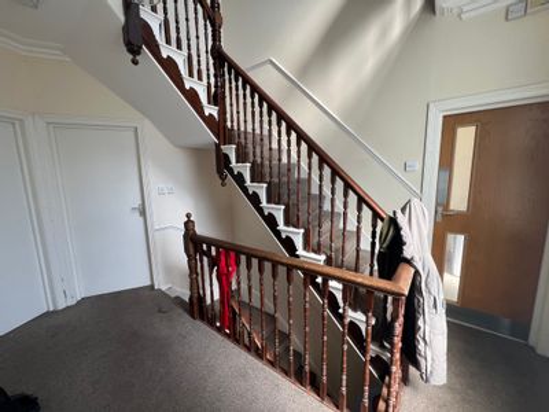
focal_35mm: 13
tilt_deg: -7.6
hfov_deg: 106.2
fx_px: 206
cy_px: 206
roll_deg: +1.2
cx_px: 274
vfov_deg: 89.9
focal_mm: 1.57
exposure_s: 1/99
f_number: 1.8
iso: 50
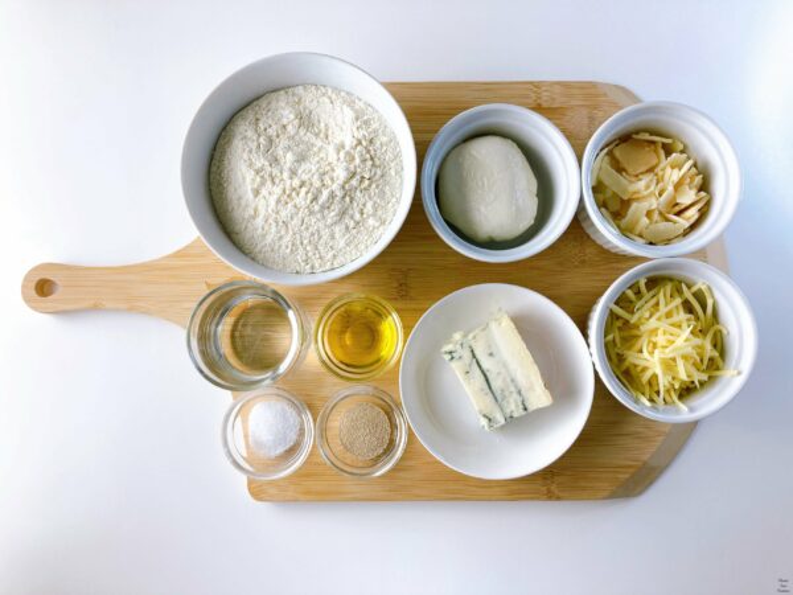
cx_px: 396
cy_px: 298
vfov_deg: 49.7
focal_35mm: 28
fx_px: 641
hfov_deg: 63.4
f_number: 1.8
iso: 40
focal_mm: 3.99
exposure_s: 1/100
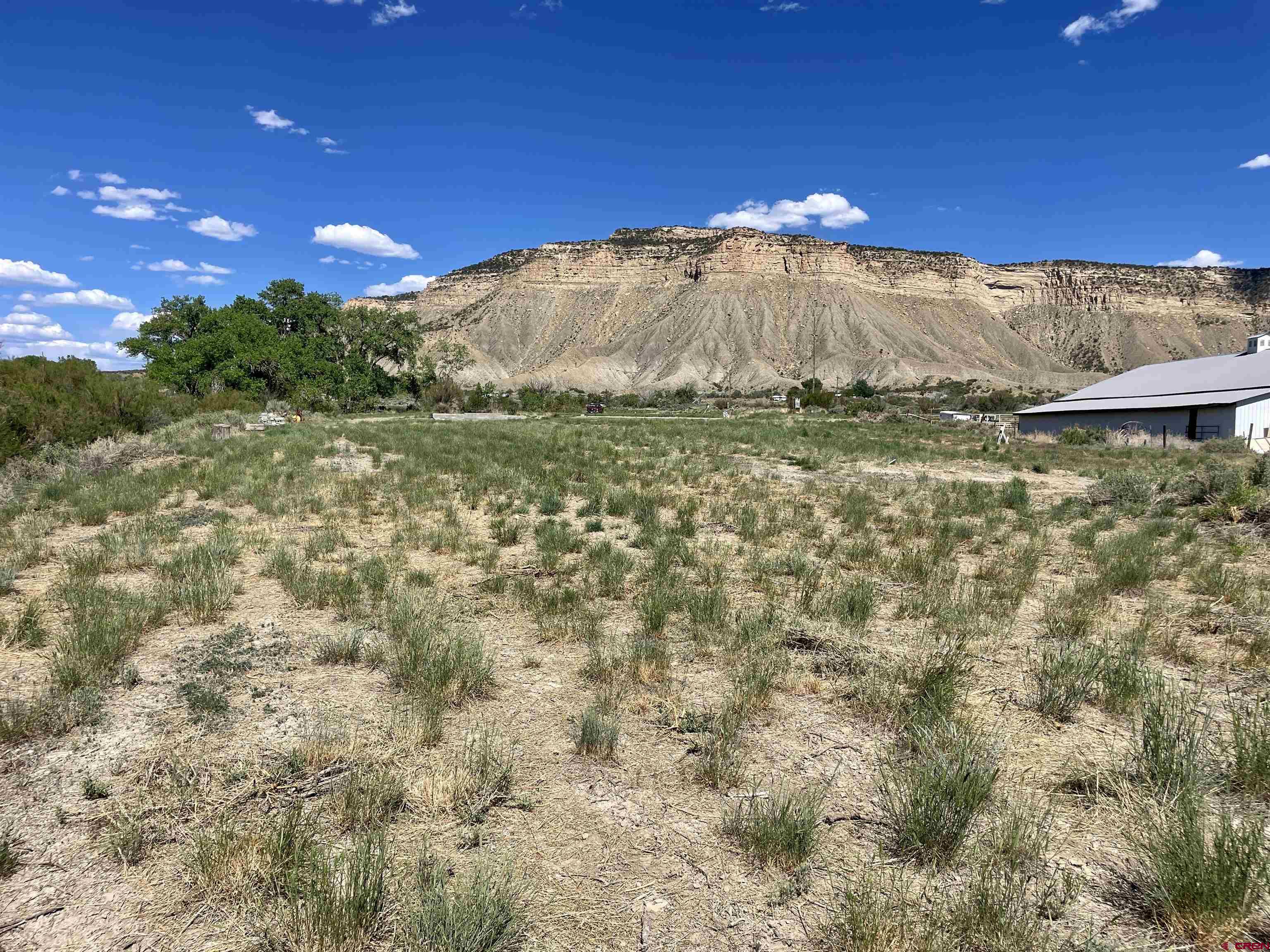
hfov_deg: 67.3
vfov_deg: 53.1
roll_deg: -0.6
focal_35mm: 26
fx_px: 954
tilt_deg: -2.5
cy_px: 476
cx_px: 635
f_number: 1.6
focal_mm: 4.2
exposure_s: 1/4464
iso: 32
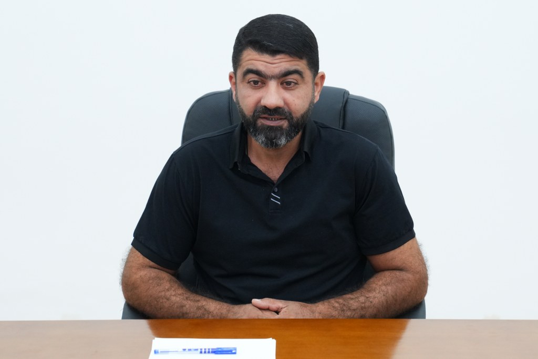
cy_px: 180
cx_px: 269
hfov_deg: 19.5
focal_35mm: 105
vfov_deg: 13.0
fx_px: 1569
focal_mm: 70
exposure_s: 1/200
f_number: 4
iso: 2000
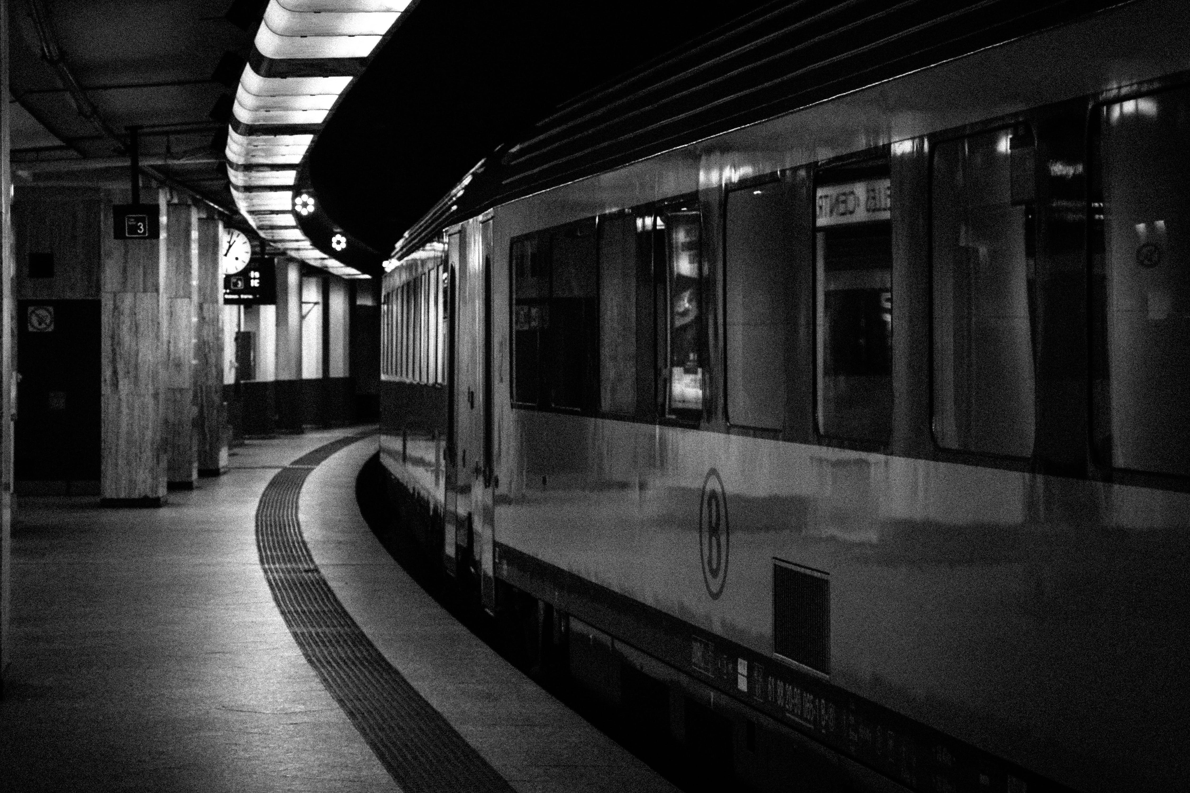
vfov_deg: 10.4
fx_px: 4363
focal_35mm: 132
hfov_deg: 15.5
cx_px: 493
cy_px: 336
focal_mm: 66
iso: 640
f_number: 5.3
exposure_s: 1/60
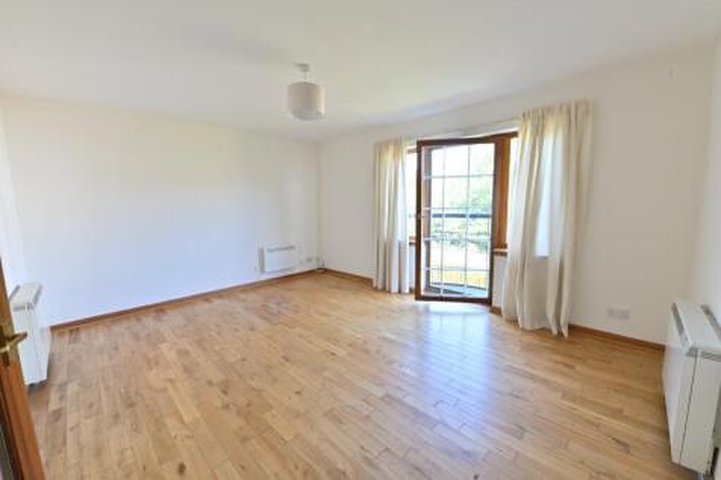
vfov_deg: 81.2
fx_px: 280
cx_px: 360
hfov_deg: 104.3
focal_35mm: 14
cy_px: 240
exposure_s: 1/2.5
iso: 100
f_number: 11
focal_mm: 14
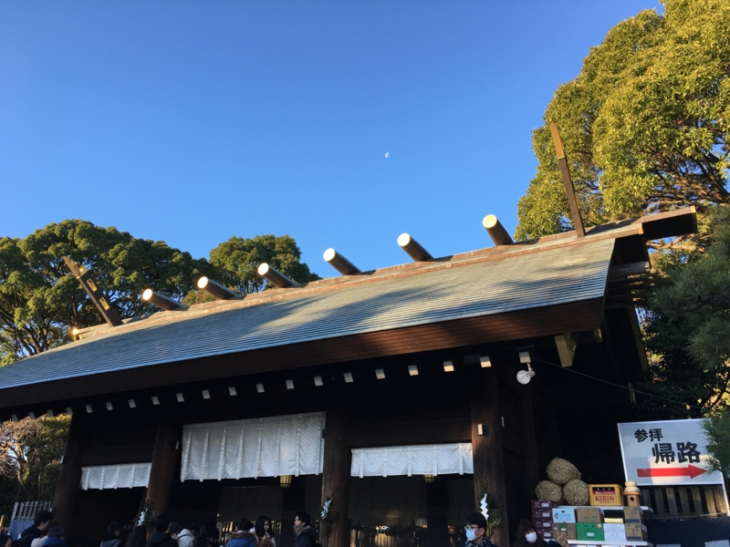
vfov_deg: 48.2
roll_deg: -1.2
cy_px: 274
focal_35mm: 29
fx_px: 612
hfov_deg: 61.7
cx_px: 365
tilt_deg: +24.4
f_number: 2.2
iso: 25
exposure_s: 1/250
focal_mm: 4.15
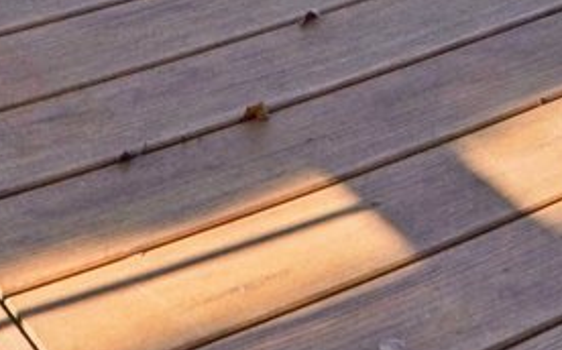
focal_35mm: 121
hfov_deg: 17.2
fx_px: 1852
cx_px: 391
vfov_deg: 7.6
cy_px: -1029
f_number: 8
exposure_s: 1/1000
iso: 400
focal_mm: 16
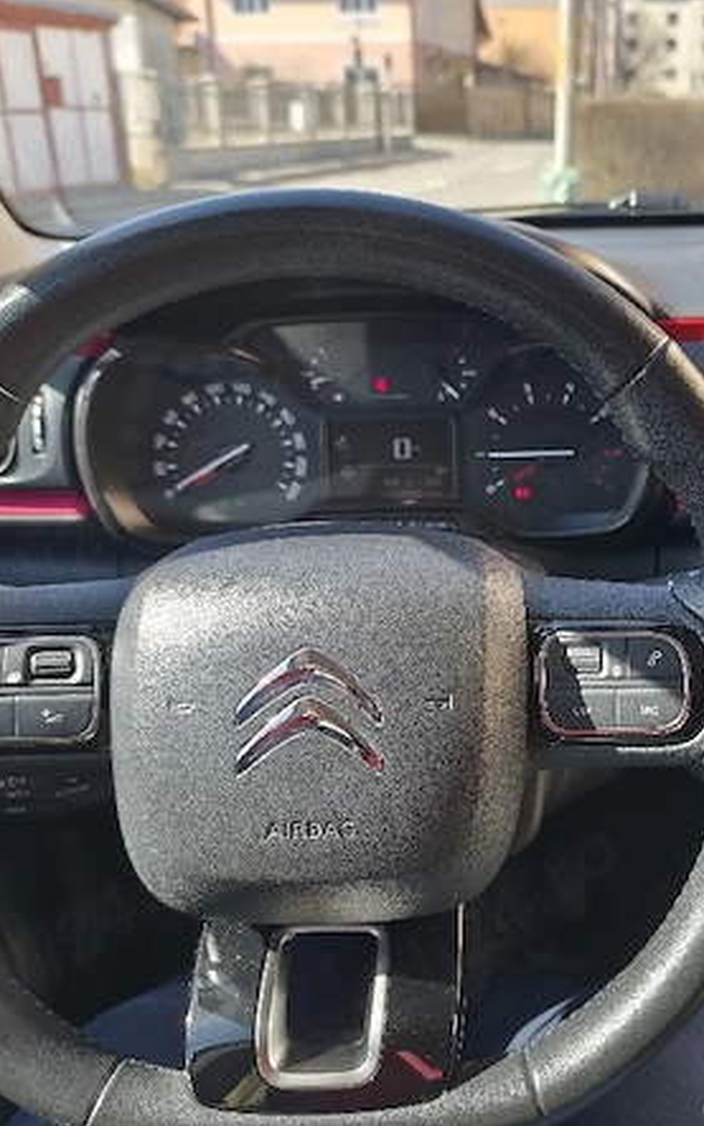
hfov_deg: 37.1
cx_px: 554
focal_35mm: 33
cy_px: 569
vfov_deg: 58.1
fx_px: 1013
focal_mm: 6.19
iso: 200
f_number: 1.65
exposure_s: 1/100
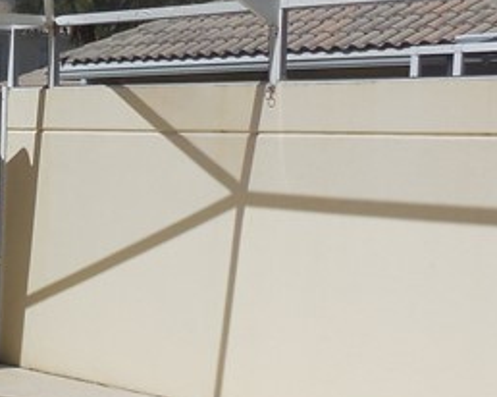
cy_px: 333
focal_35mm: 97
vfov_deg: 15.7
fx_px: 1426
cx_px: -146
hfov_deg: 18.4
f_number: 6.2
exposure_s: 1/800
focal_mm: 4.5
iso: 125
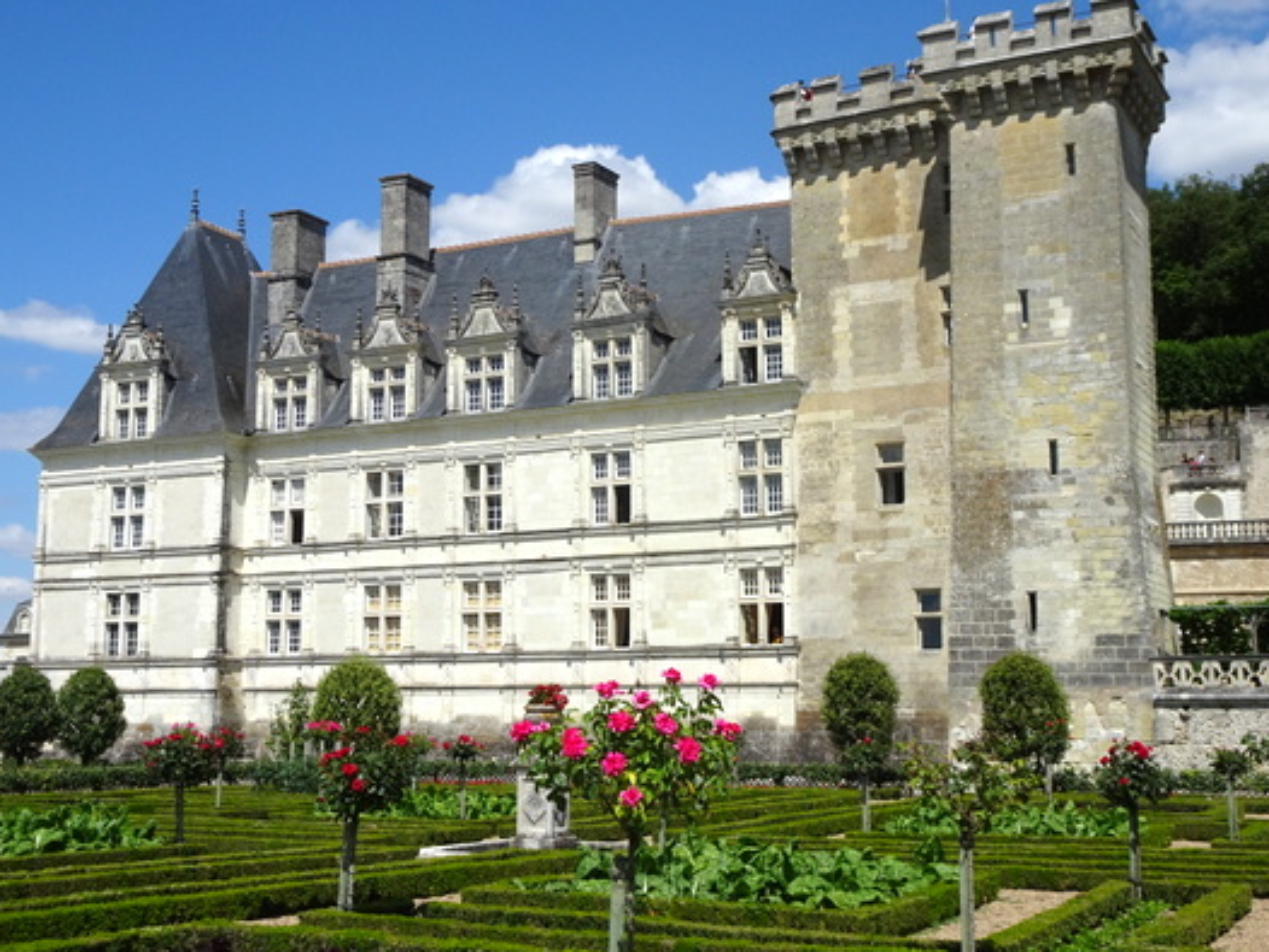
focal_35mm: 45
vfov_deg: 32.2
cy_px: 441
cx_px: 627
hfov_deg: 42.1
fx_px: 1650
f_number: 4
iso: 80
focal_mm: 6.37
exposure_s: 1/1250
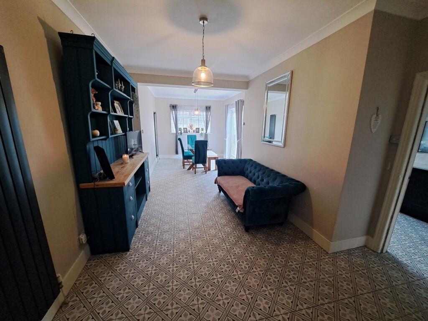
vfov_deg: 89.9
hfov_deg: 106.2
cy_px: 160
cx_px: 214
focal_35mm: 13
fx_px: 161
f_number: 2.2
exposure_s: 1/50
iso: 250
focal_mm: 1.74
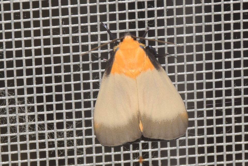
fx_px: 1447
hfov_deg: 9.8
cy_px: 83
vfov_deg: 6.5
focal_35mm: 210
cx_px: 124
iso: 100
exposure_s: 1/160
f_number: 13
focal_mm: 140
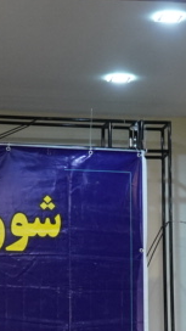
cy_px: 421
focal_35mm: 168
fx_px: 1473
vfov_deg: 12.4
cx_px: 108
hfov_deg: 7.2
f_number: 5
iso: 1600
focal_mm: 27
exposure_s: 1/50
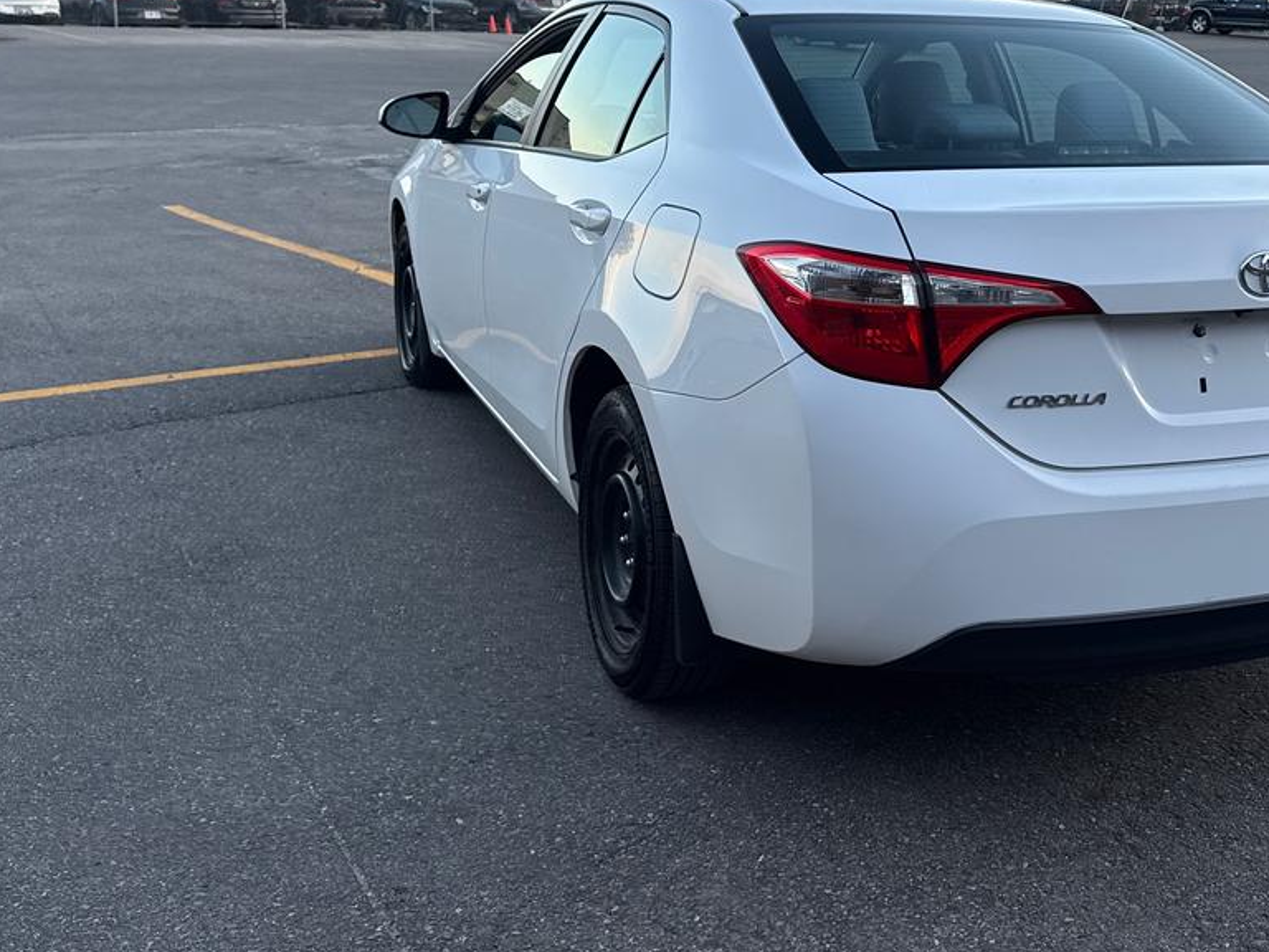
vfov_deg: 35.4
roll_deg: -3.3
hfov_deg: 46.0
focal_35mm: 40
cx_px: 854
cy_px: 273
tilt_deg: -10.5
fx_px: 1466
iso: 80
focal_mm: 6.76
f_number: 1.78
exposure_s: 1/445
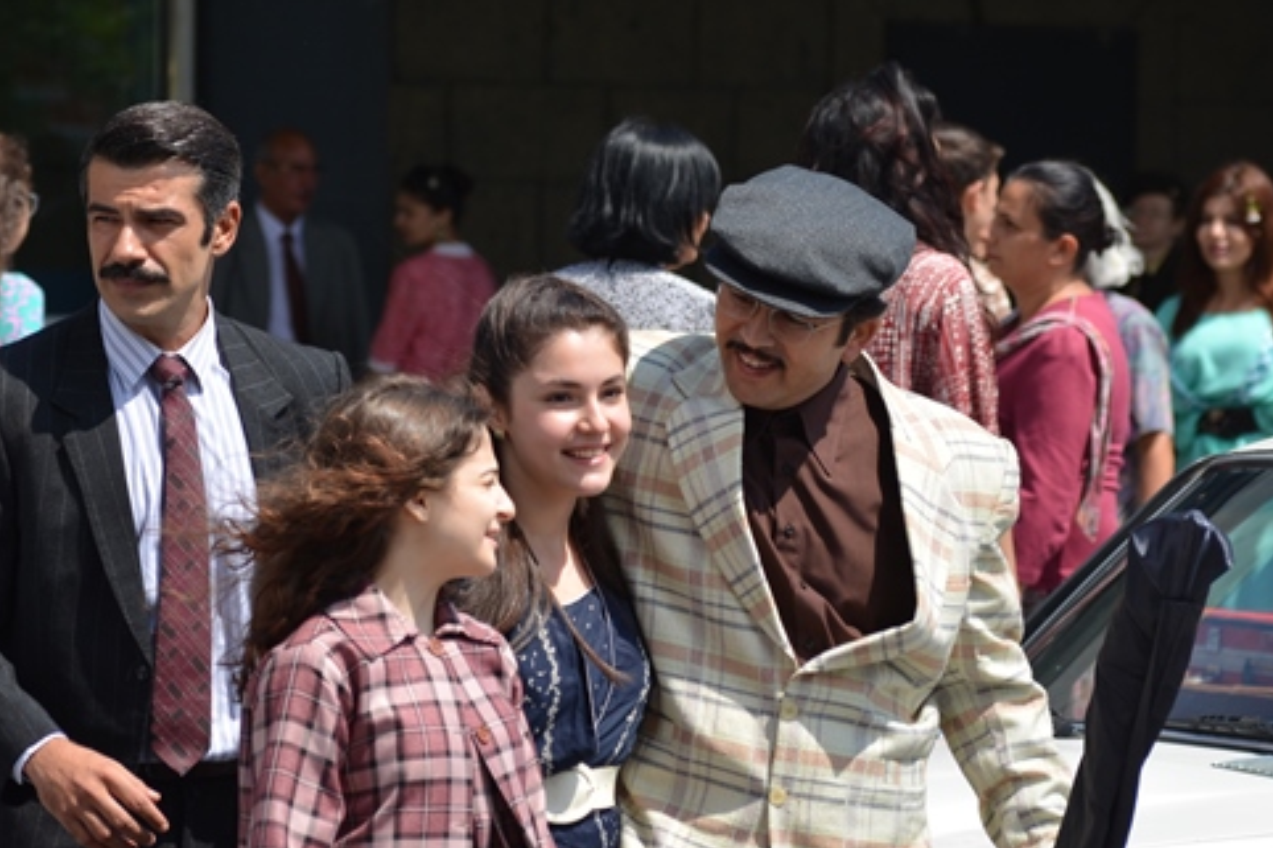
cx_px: 600
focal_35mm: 289
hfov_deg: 7.1
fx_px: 10215
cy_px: 477
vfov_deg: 4.8
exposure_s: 1/640
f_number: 4.5
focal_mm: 116
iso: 100
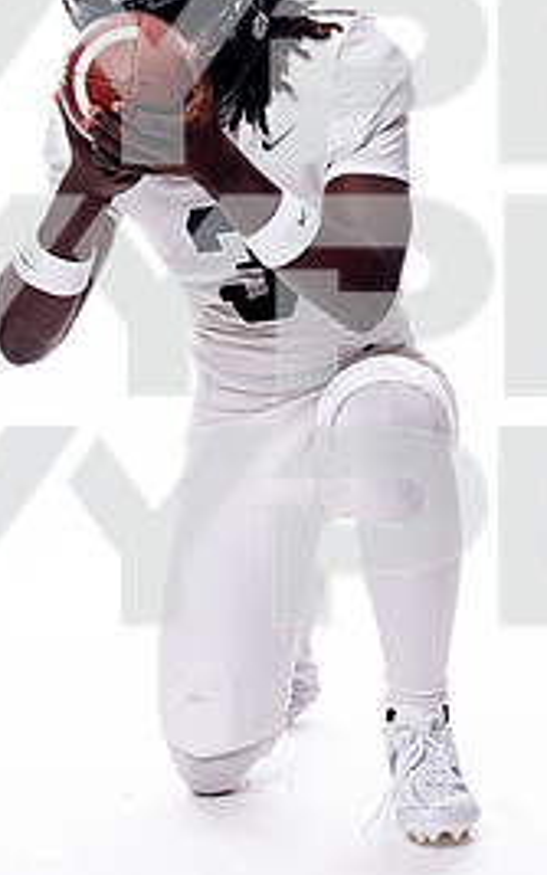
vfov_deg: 22.7
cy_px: 298
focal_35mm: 91
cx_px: 239
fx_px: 2169
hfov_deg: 14.4
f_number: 8
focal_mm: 53
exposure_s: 1/250
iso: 400
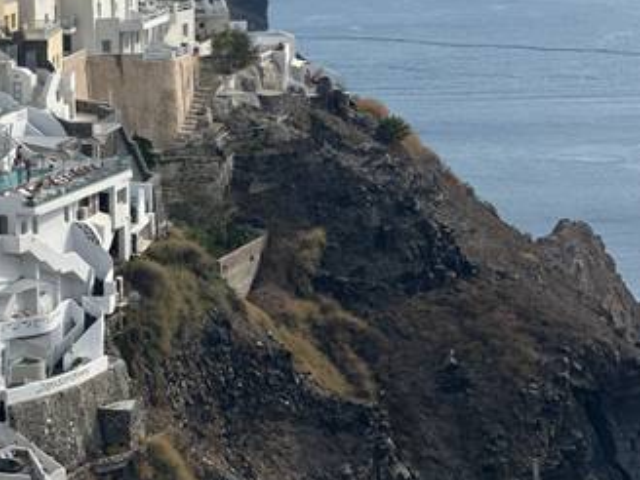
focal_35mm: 169
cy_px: 25
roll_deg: +1.4
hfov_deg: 11.5
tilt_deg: -4.6
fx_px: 3125
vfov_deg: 8.7
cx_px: -33
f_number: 2.8
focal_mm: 9
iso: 32
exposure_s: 1/1024
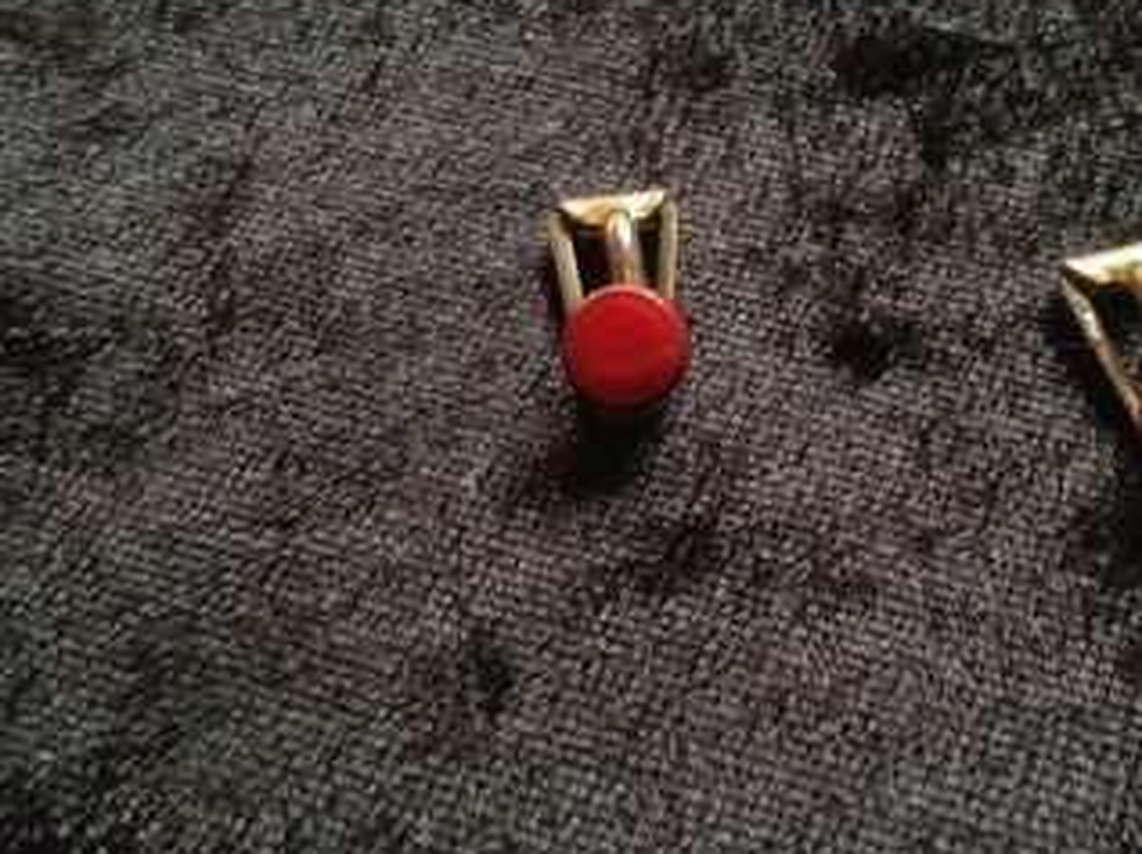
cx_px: 749
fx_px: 1747
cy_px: 369
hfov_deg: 35.9
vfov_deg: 27.4
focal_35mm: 53
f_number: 2.4
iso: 64
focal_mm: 4.28
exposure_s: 1/60
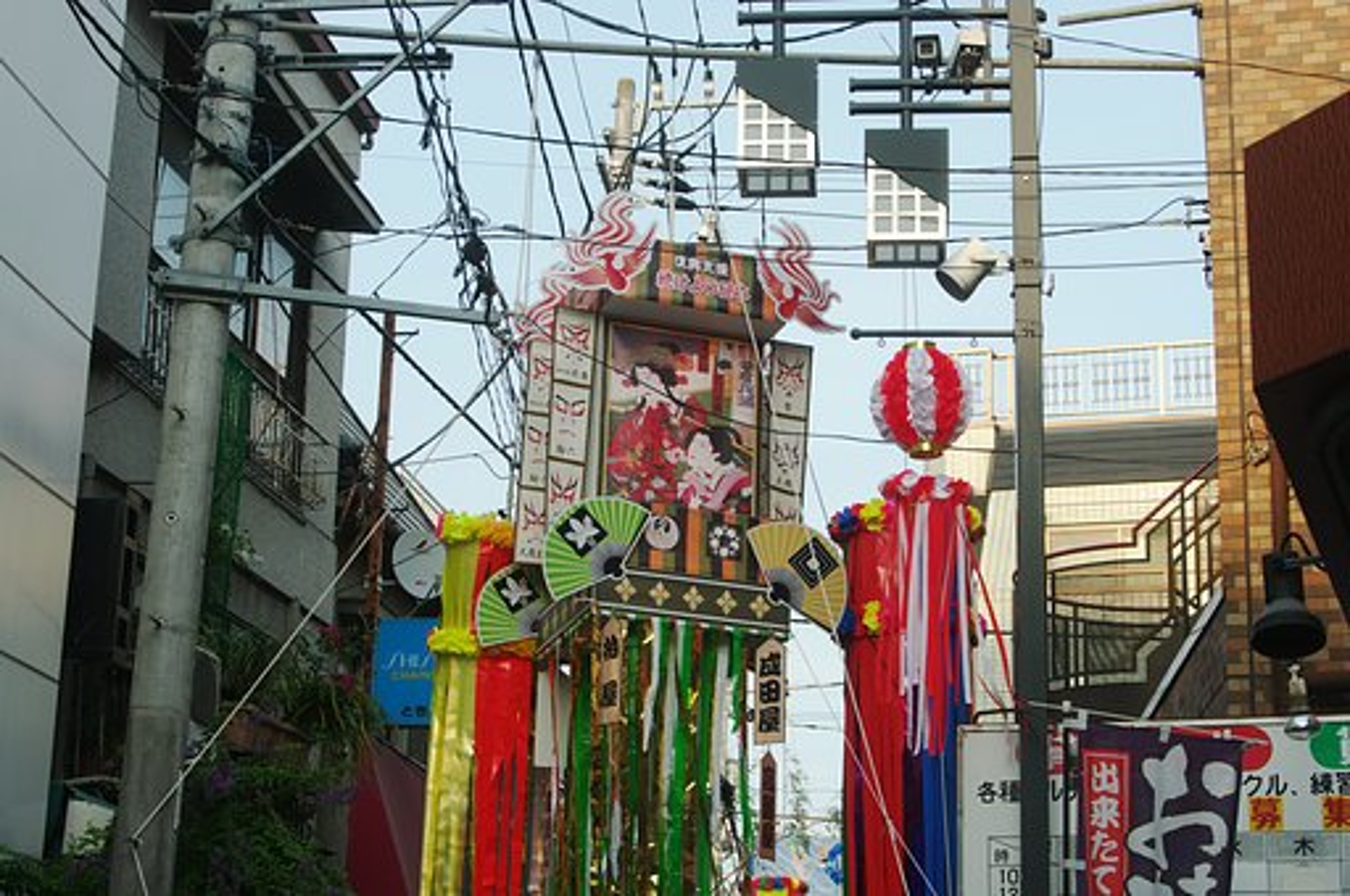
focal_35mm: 64
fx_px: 2416
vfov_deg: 21.0
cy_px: 448
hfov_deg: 31.2
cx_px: 675
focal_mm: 43
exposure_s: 1/180
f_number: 8
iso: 200
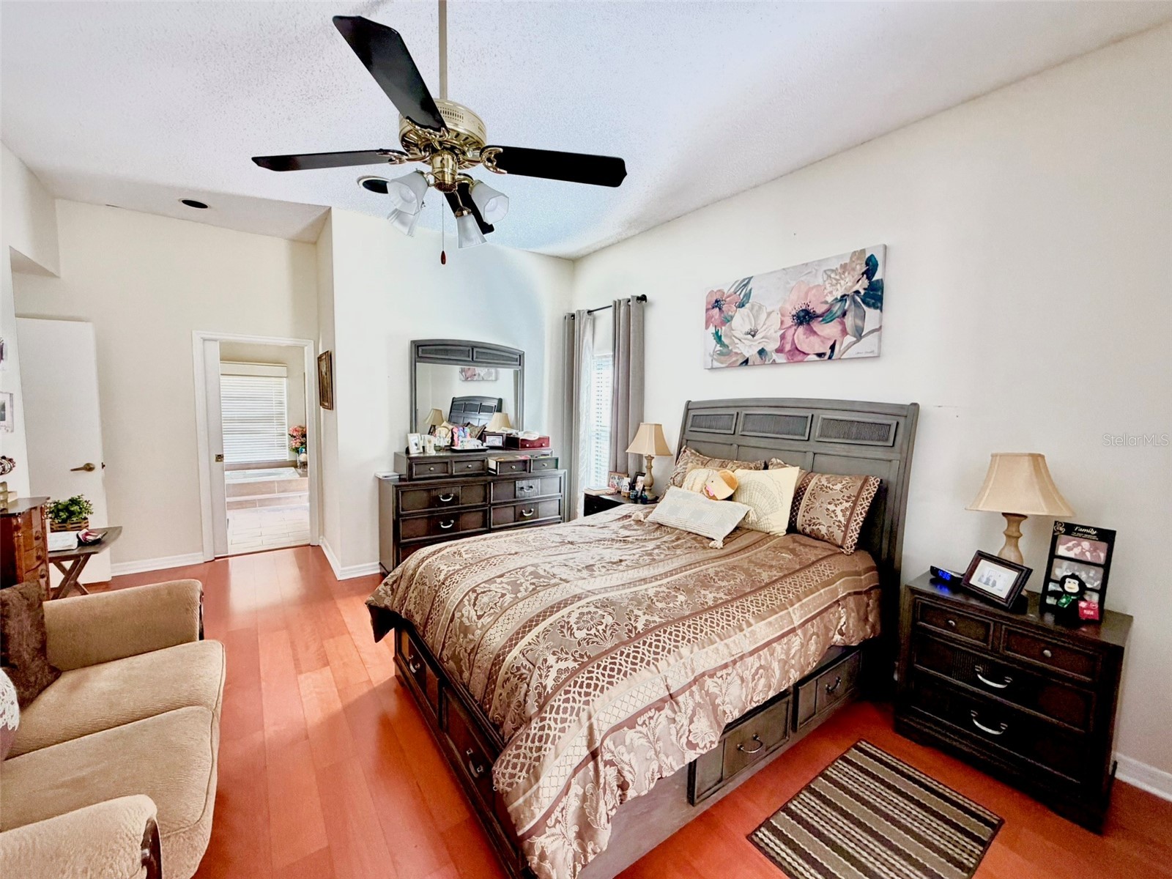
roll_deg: -0.6
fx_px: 474
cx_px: 586
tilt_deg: -4.8
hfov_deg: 102.1
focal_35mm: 14
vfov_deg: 85.7
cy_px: 440
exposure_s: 1/109
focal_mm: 2.22
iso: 320
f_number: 2.2
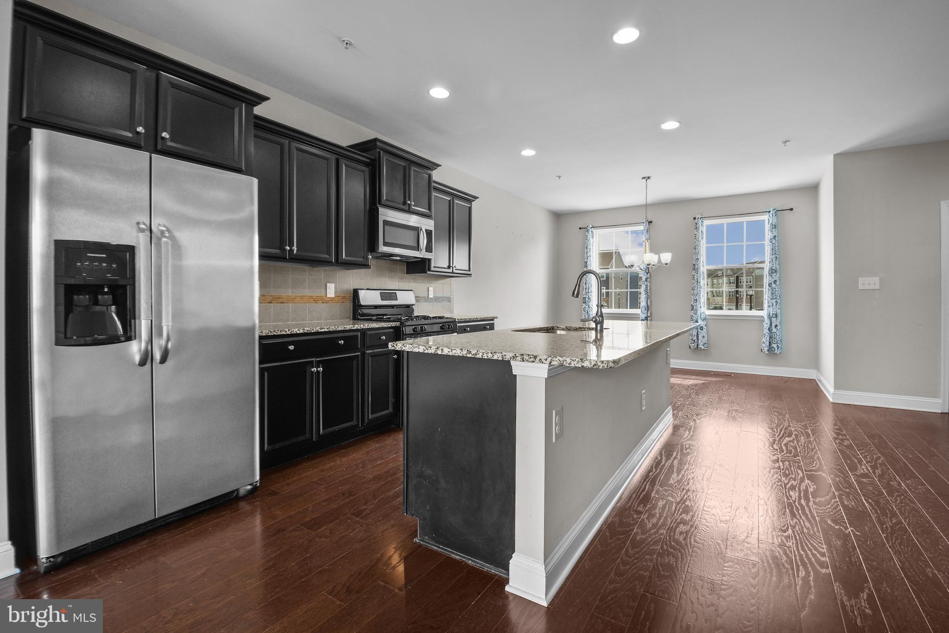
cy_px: 316
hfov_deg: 100.4
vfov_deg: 77.3
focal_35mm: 15
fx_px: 395
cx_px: 474
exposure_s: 1/5
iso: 100
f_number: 6.3
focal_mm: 10
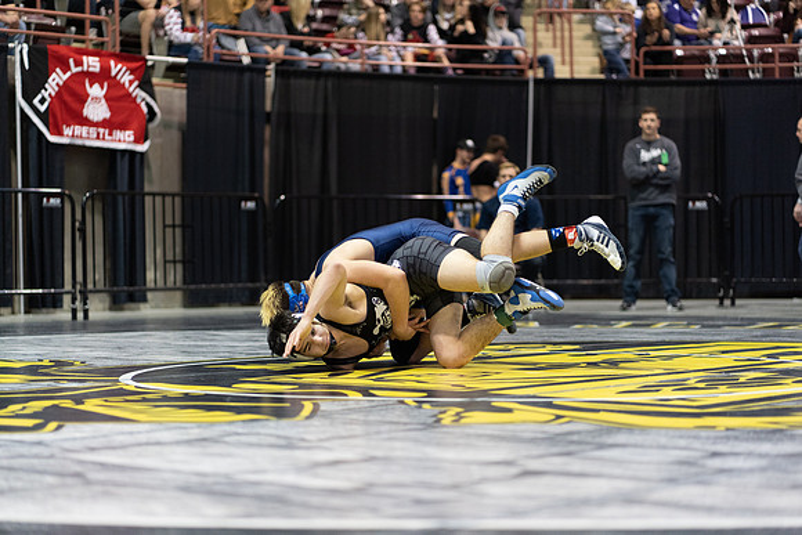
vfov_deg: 16.1
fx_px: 1894
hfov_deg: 23.9
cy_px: 268
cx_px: 401
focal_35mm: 85
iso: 2500
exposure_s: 1/500
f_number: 1.8
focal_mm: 85
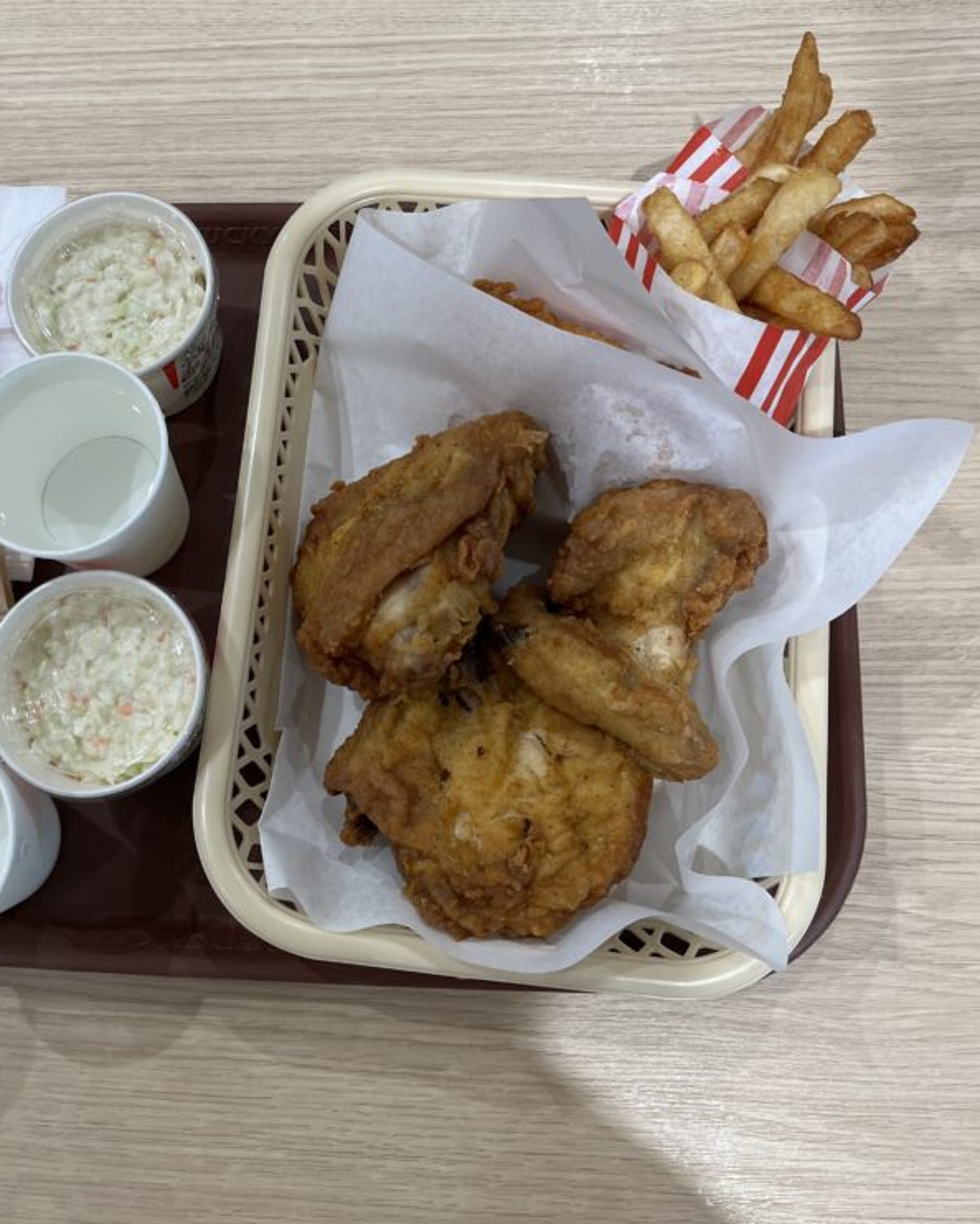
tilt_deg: -75.2
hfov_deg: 41.8
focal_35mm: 35
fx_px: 1268
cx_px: 351
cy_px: 521
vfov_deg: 51.3
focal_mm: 5.1
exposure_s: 1/120
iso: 80
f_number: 1.6
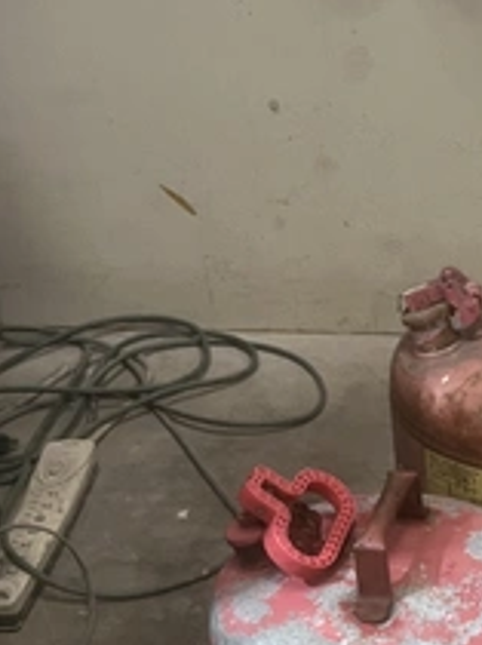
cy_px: 608
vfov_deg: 20.6
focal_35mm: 93
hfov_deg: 15.3
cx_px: 588
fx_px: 1730
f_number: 1.6
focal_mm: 5.1
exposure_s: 1/60
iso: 125
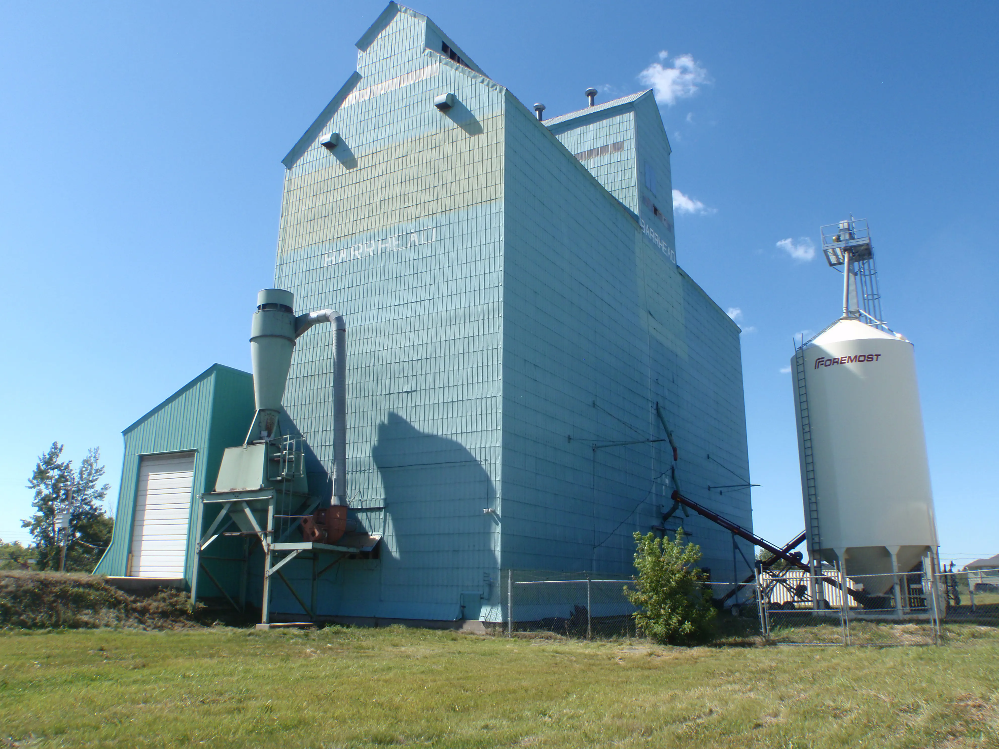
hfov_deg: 63.4
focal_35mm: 28
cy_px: 374
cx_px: 500
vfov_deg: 49.7
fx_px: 808
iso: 64
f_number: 5
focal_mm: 5
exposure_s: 1/200
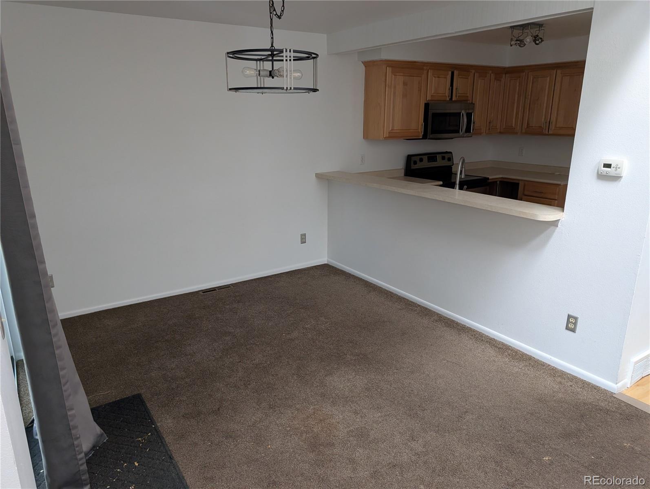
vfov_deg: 56.9
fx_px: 451
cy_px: 244
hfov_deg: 71.5
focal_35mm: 24
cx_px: 325
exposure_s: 1/361
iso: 956
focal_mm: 6.9
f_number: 1.68
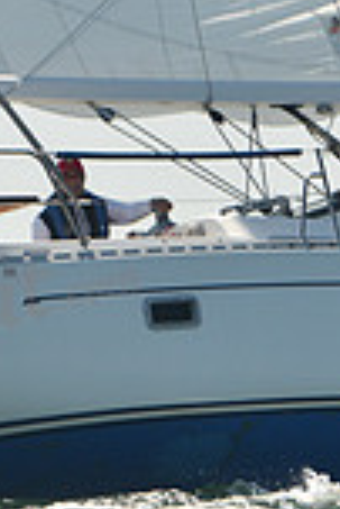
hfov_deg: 1.8
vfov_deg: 2.7
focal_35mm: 766
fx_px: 10826
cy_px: 106
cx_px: 316
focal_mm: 200
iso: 250
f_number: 5
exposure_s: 1/800
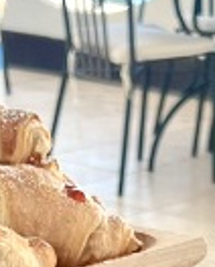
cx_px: 116
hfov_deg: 7.9
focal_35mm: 197
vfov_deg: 9.0
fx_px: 1563
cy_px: 585
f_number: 1.5
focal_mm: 5.7
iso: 50
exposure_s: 1/859
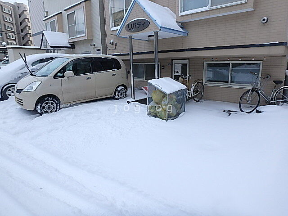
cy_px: 108
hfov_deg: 79.0
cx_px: 144
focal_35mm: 21
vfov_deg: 63.4
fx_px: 175
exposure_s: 1/160
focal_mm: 3.7
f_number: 3.5
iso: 125
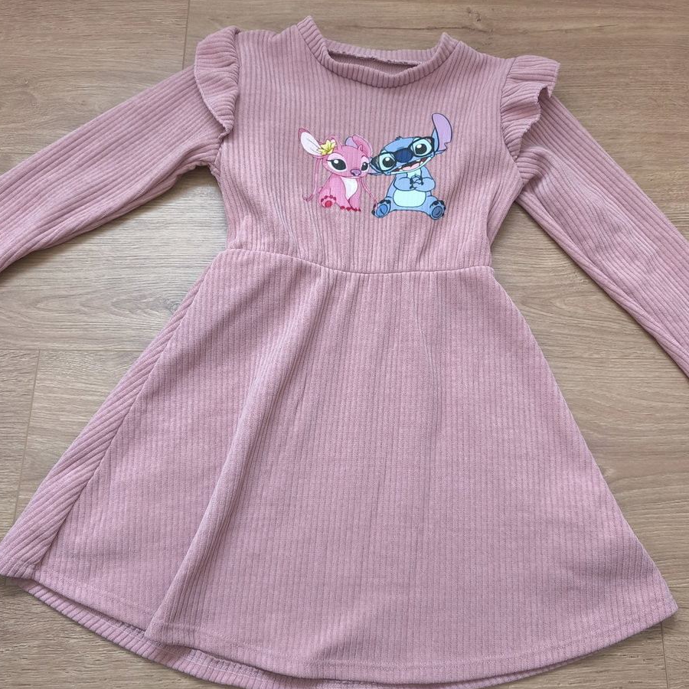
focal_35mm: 28
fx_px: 631
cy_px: 354
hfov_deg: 57.3
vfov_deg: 57.3
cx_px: 356
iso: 320
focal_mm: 6.57
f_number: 1.6
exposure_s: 1/100
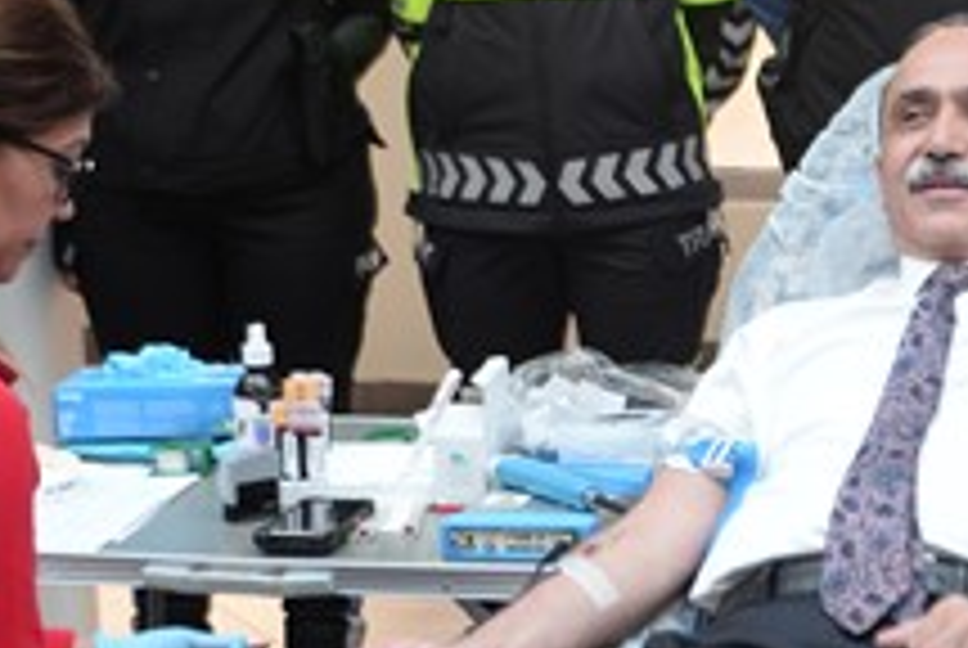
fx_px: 3043
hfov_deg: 17.8
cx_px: 860
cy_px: 322
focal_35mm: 113
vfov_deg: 12.2
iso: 1600
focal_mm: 38
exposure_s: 1/640
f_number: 2.8
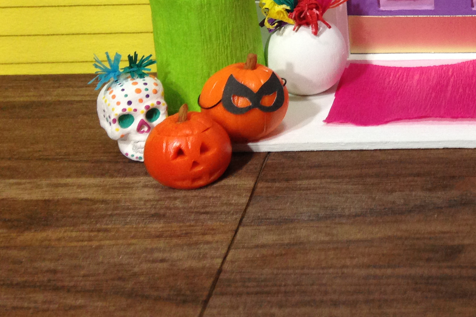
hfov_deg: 26.5
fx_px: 952
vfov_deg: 18.4
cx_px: 485
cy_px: -5
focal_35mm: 72
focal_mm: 4.12
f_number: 2.4
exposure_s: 1/20
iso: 125
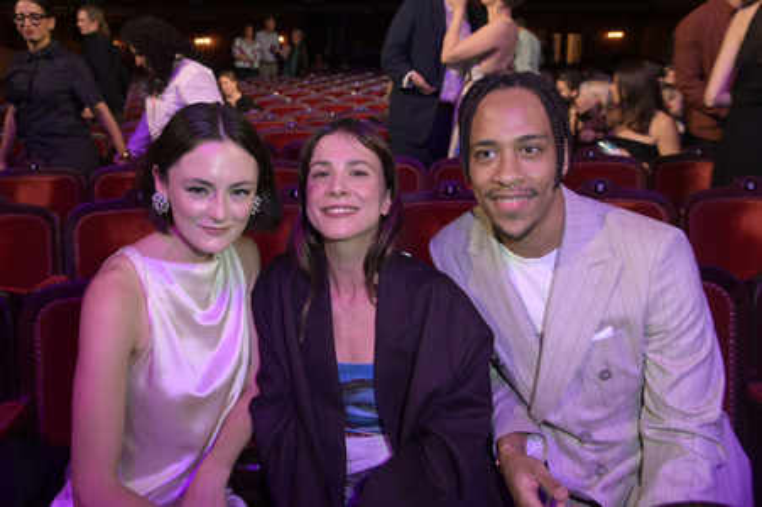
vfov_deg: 53.1
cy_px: 254
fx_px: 508
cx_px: 381
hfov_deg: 73.8
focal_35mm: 24
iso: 2000
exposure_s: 1/80
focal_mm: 24
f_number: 5.6
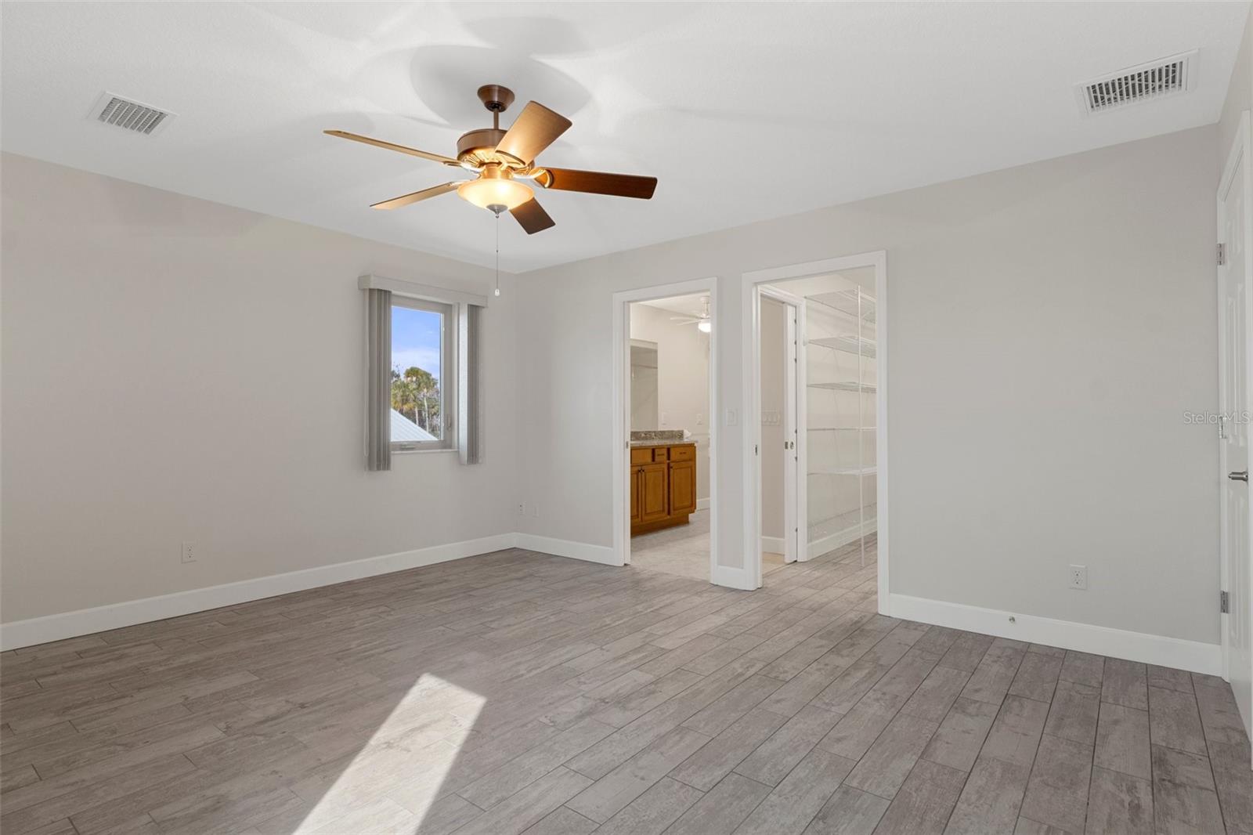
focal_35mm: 18
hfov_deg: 90.0
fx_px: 626
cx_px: 626
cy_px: 418
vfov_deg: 67.4
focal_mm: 12
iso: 320
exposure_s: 1/1.25
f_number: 8
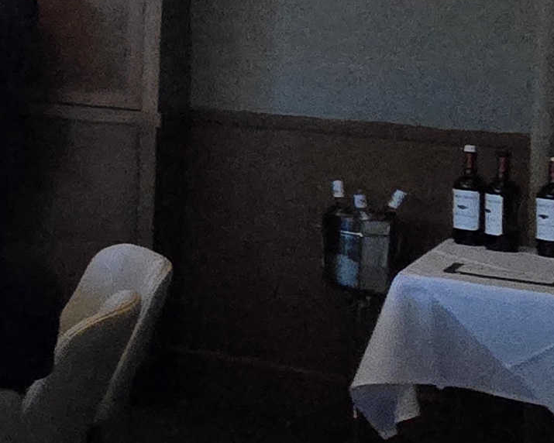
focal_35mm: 71
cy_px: -8
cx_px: -663
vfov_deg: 20.8
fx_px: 1164
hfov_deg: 16.6
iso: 1600
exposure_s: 1/60
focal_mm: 2.2
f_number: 2.2
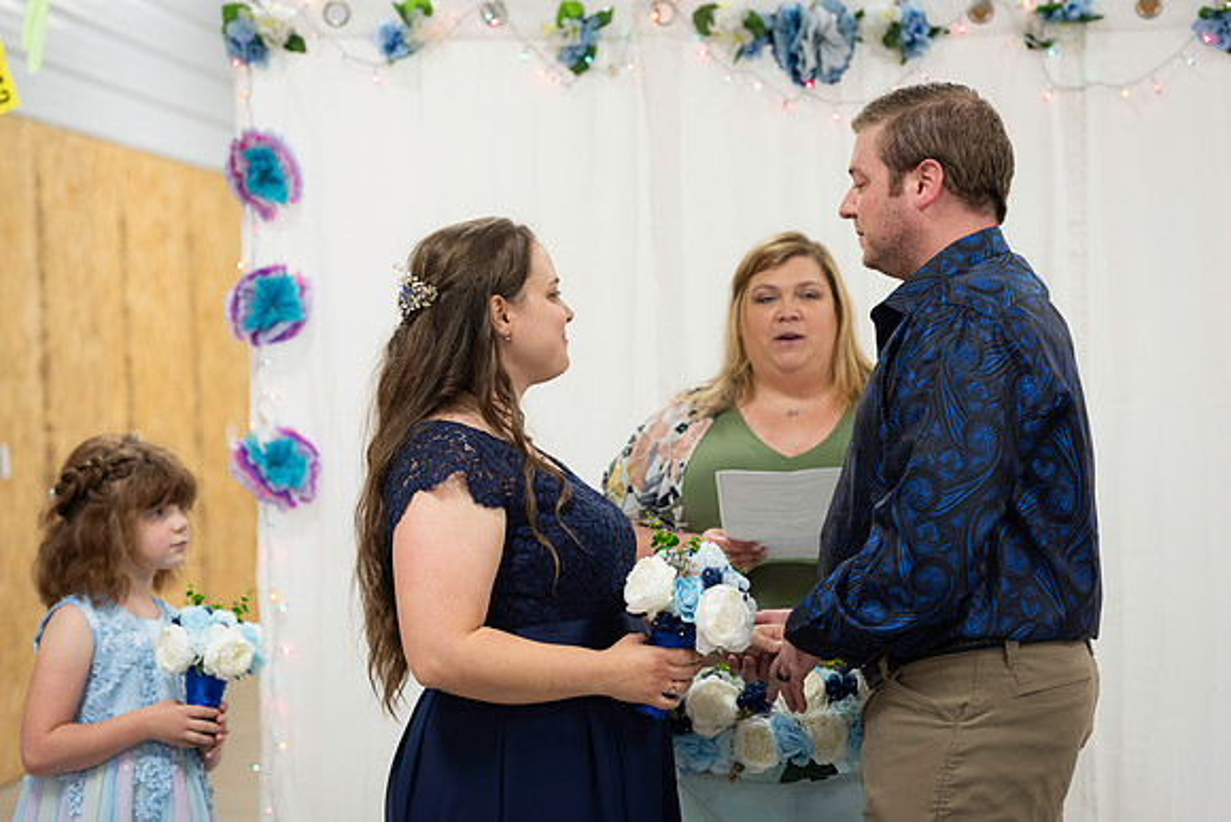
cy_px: 411
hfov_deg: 23.9
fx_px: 2907
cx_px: 616
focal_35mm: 85
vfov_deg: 16.1
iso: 640
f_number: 3.5
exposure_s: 1/125
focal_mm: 85
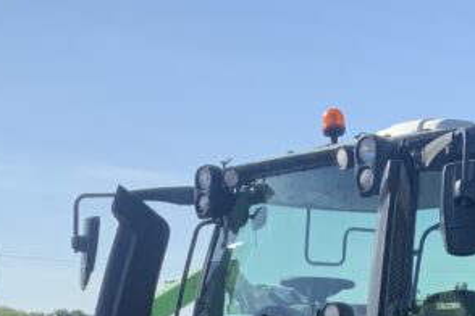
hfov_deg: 19.4
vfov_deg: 12.3
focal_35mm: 105
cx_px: 288
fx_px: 1385
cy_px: 501
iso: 16
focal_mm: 3
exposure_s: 1/1534
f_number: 1.8
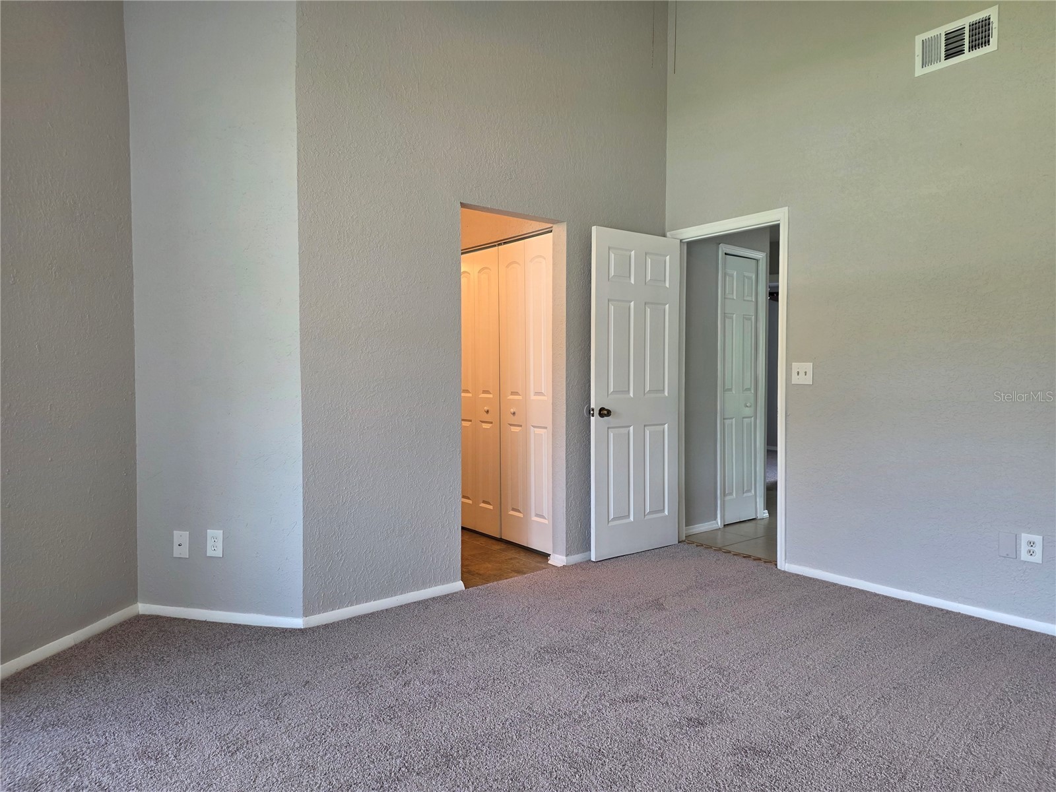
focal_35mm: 23
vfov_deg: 58.9
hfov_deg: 73.9
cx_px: 528
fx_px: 702
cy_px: 396
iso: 125
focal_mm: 6.3
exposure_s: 1/120
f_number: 1.7
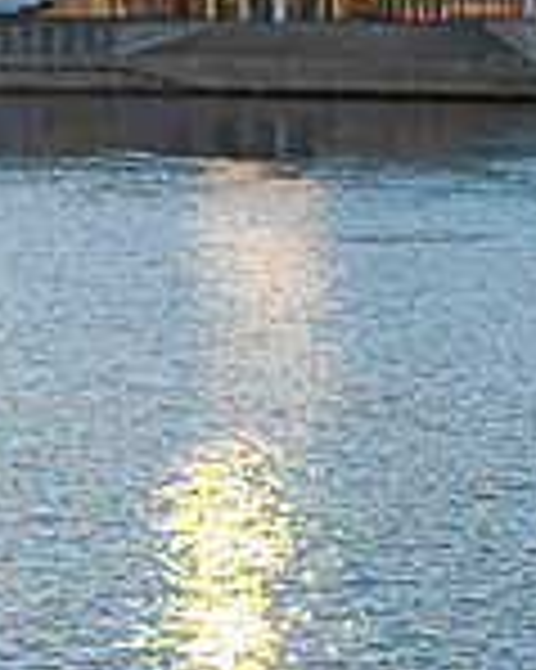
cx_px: 1252
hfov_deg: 8.5
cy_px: 474
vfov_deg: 11.5
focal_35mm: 168
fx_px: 3335
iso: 100
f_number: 2.8
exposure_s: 1/500
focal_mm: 31
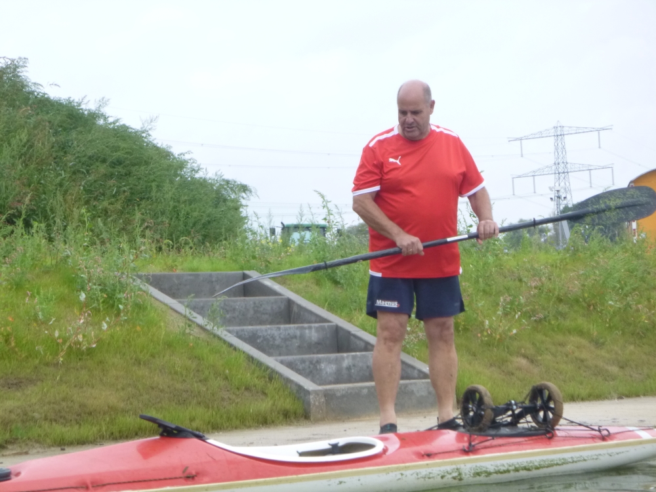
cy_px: 246
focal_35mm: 100
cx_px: 328
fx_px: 1895
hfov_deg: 19.6
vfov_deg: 14.8
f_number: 5.7
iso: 250
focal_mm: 18
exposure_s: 1/125
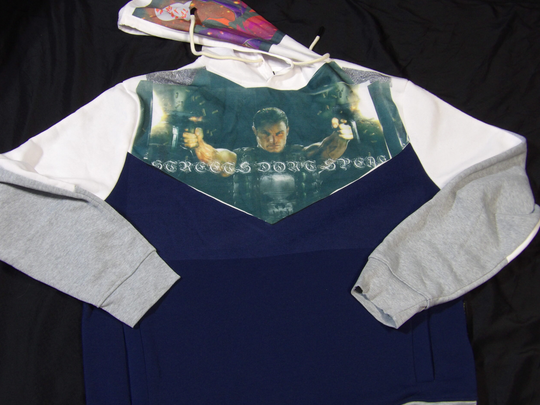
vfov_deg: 30.9
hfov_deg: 40.4
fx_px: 733
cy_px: 206
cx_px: 268
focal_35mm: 47
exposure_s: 1/30
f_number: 3.8
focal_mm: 8.2
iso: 200
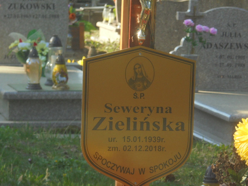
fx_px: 1118
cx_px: 124
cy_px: 93
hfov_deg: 12.7
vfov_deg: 9.5
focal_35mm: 156
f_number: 6.5
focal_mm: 27.6
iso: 100
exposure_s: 1/125
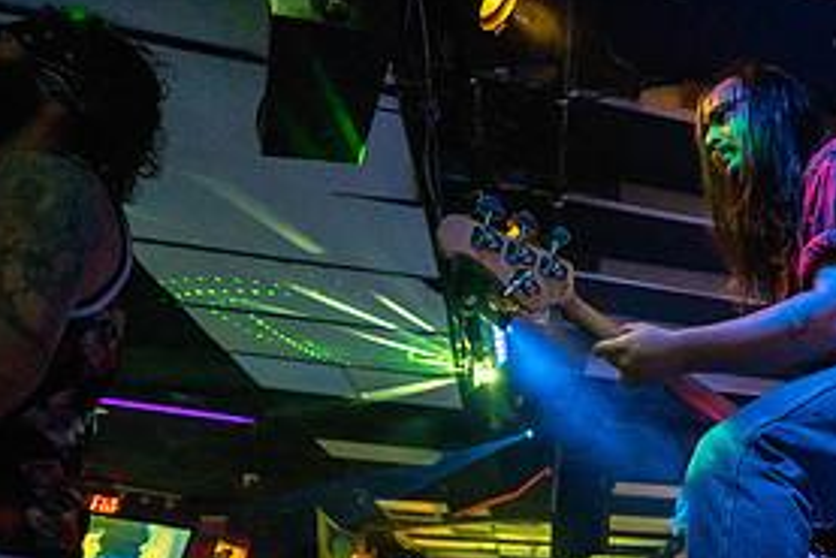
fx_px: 697
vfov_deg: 42.3
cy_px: 421
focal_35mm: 30
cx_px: 767
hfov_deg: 53.4
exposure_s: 1/250
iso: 1600
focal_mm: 14
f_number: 2.8
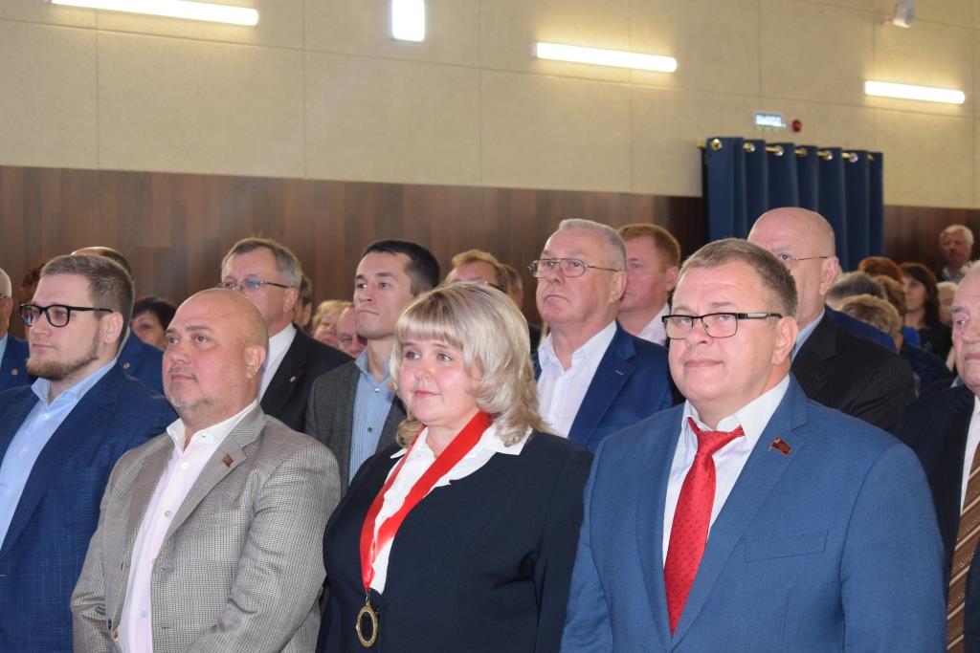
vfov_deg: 16.6
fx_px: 2246
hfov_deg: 24.6
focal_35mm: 82
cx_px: 490
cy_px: 326
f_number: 5.6
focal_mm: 55
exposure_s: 1/60
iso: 1800
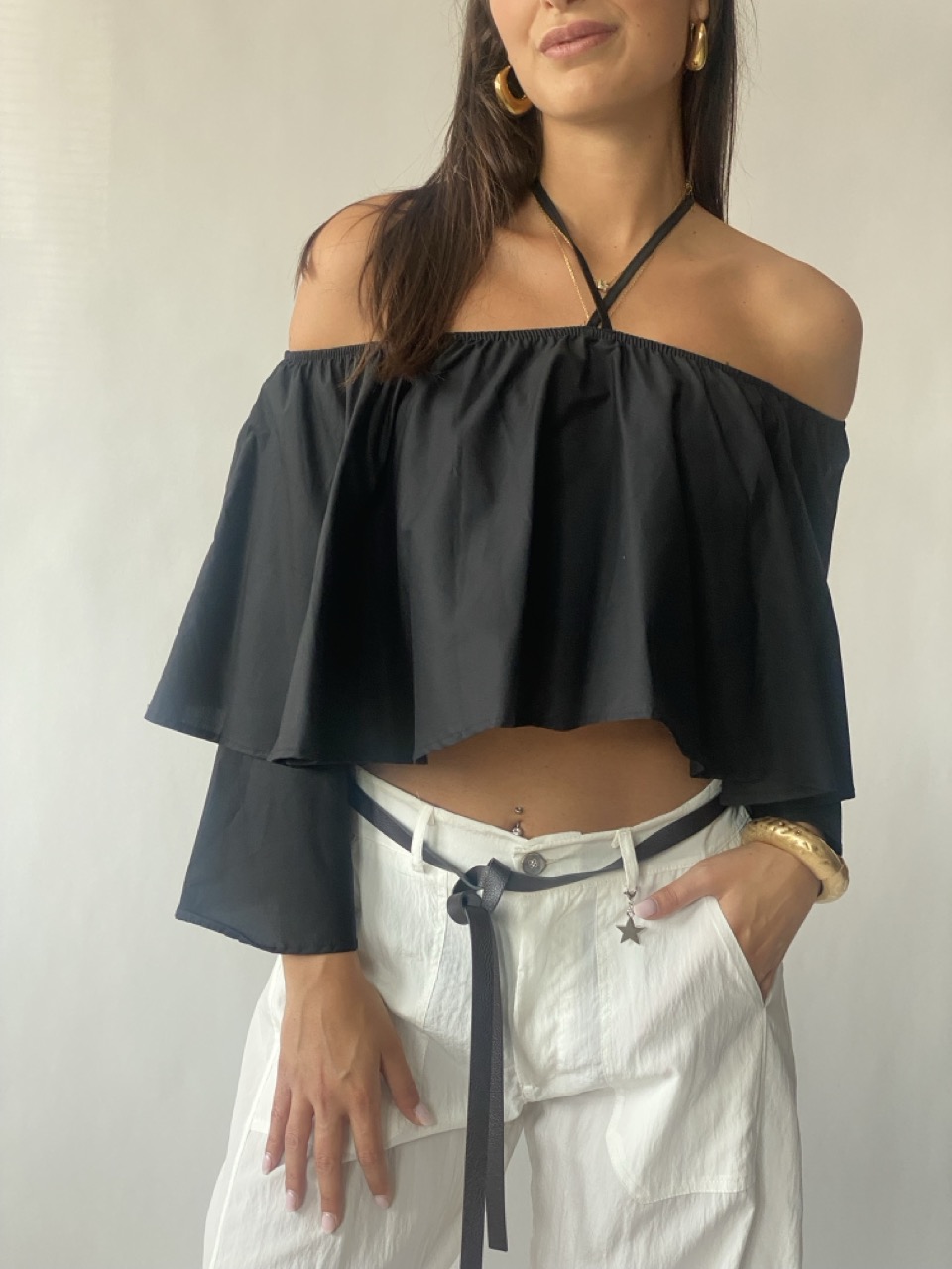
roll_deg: -3.5
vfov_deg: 36.8
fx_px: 1907
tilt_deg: -3.6
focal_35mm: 52
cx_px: 476
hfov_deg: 28.0
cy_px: 634
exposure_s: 1/121
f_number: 2
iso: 100
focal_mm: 6
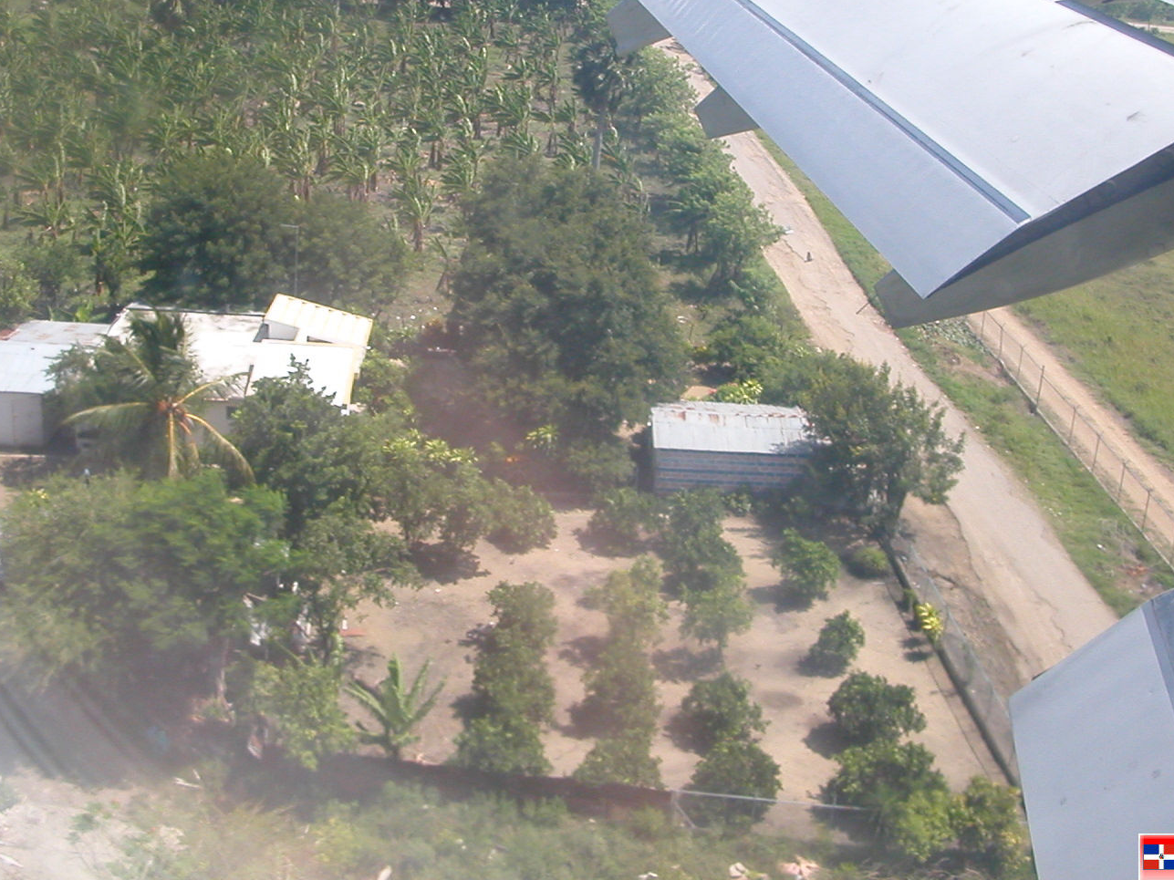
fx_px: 1560
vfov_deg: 31.4
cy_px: 340
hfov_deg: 41.2
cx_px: 556
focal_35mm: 46
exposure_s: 1/868
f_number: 2.7
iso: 100
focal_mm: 5.6
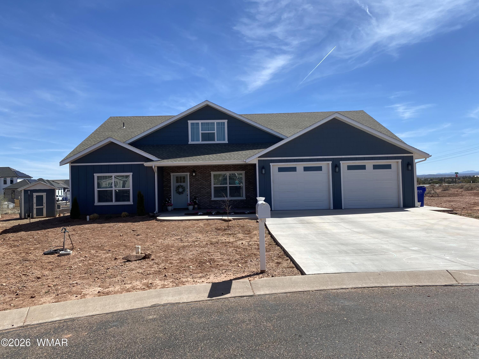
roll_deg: +1.2
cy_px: 180
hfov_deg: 67.3
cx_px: 240
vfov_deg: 53.1
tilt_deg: +1.4
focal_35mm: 26
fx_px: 360
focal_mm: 4.25
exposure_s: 1/2513
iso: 32
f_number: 1.8
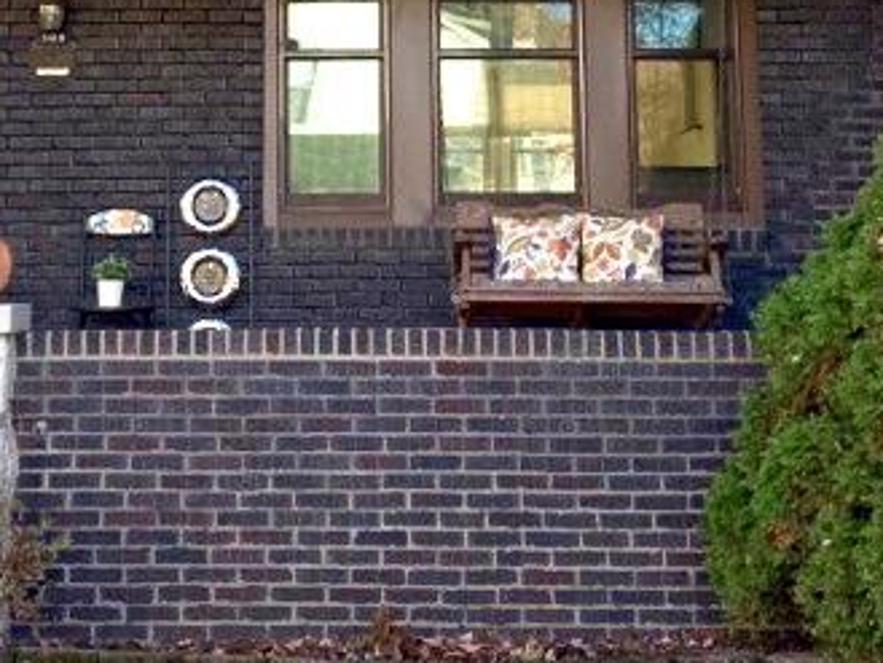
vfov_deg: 17.6
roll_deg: -0.2
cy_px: -59
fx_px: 2067
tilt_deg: +9.1
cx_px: 341
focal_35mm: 81
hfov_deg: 24.1
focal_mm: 4.25
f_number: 1.8
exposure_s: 1/802
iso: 25
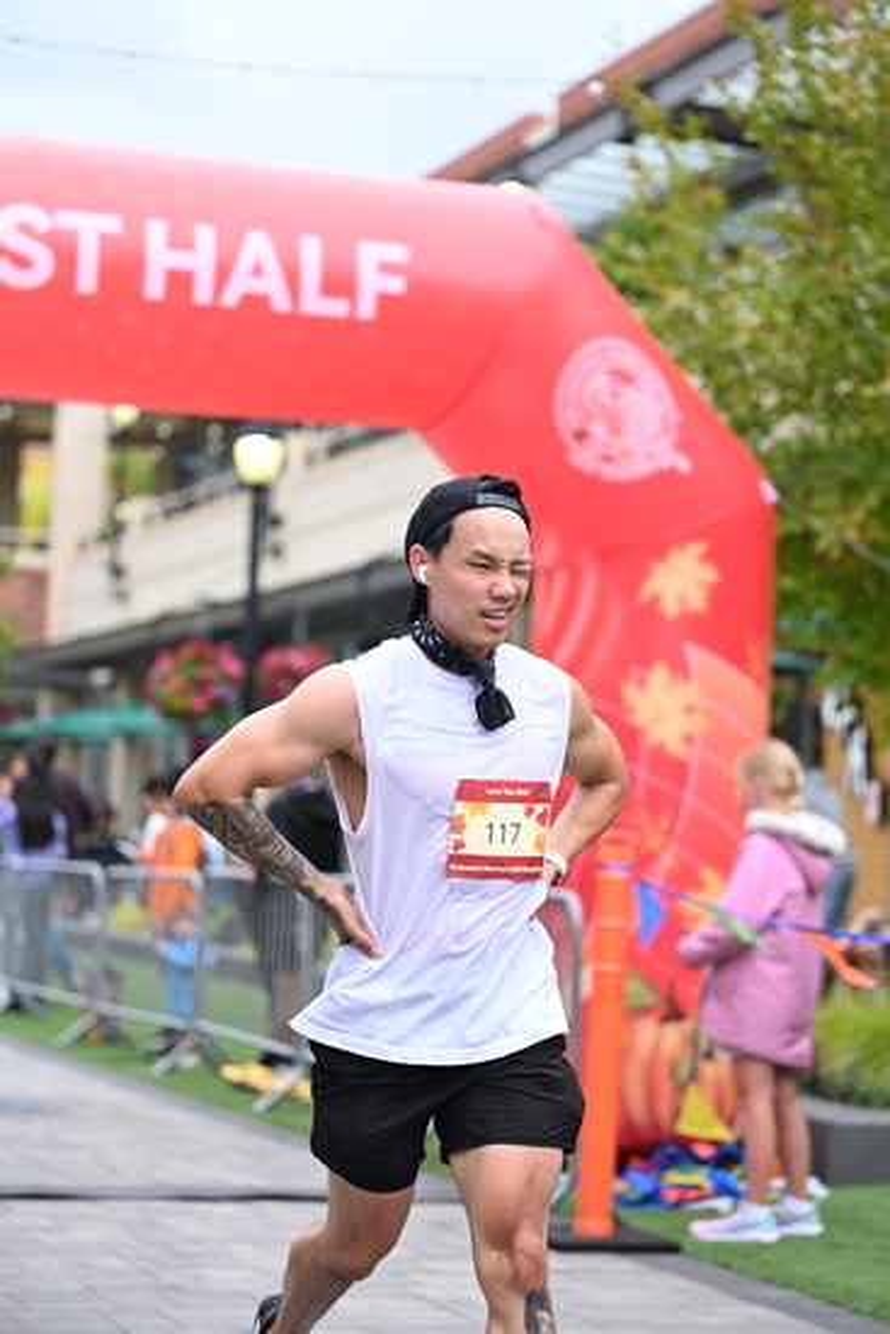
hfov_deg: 16.5
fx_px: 3076
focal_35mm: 83
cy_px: 667
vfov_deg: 24.5
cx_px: 445
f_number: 2.8
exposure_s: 1/1600
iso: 640
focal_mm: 83
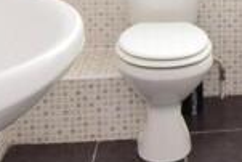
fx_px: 437
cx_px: 223
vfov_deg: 17.8
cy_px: -108
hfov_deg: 29.5
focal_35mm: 65
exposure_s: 1/8
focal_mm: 10
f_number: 20
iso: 250
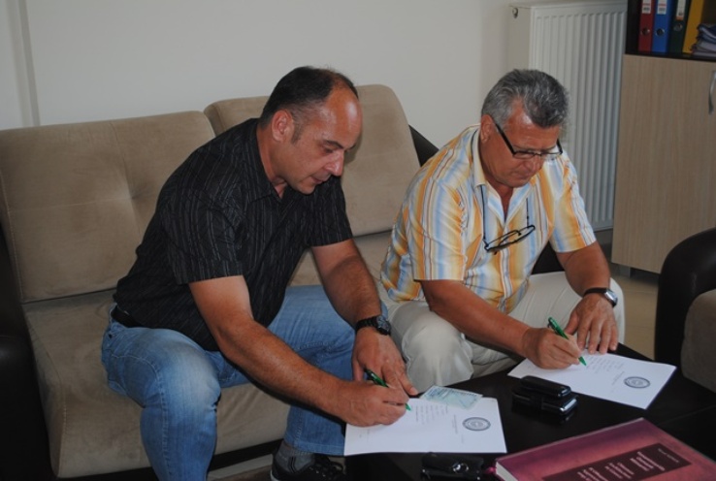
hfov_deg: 38.8
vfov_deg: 26.6
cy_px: 240
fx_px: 1017
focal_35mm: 51
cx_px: 358
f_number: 5
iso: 200
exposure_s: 1/60
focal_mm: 34
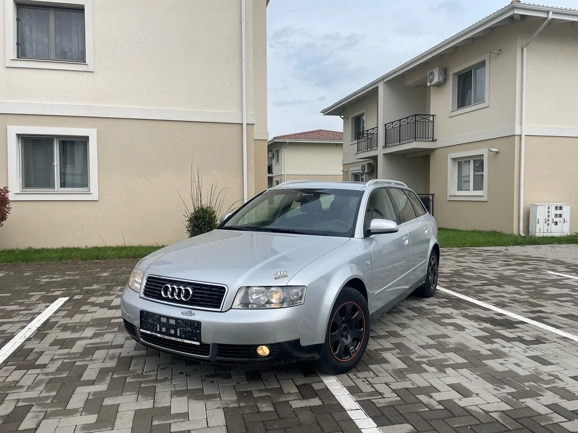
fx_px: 434
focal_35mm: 26
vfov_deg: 53.1
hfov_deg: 67.3
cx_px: 289
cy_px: 216
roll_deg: +0.2
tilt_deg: -1.9
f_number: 1.6
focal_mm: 4.2
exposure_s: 1/1667
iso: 32
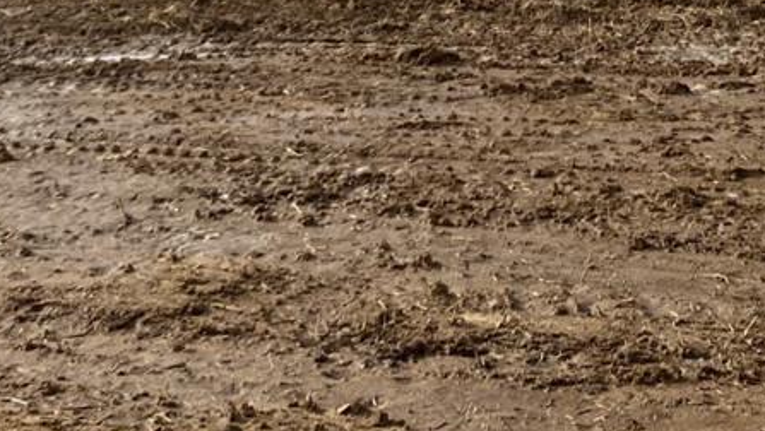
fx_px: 1928
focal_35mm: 95
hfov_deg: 22.4
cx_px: 387
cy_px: -318
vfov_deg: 11.9
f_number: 1.8
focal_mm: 4.25
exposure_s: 1/6061
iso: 32
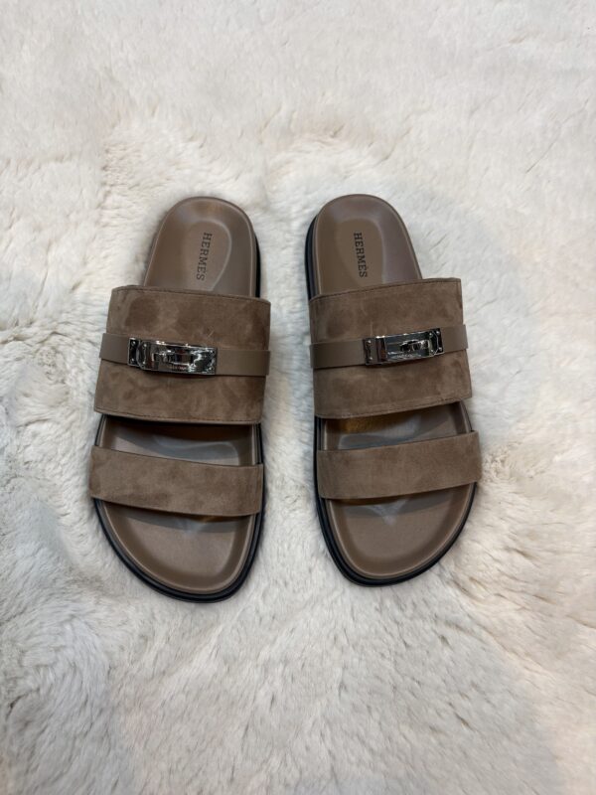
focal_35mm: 26
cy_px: 398
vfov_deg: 67.3
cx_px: 298
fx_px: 597
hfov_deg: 53.1
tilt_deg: -69.8
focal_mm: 5.96
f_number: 1.6
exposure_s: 1/100
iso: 100
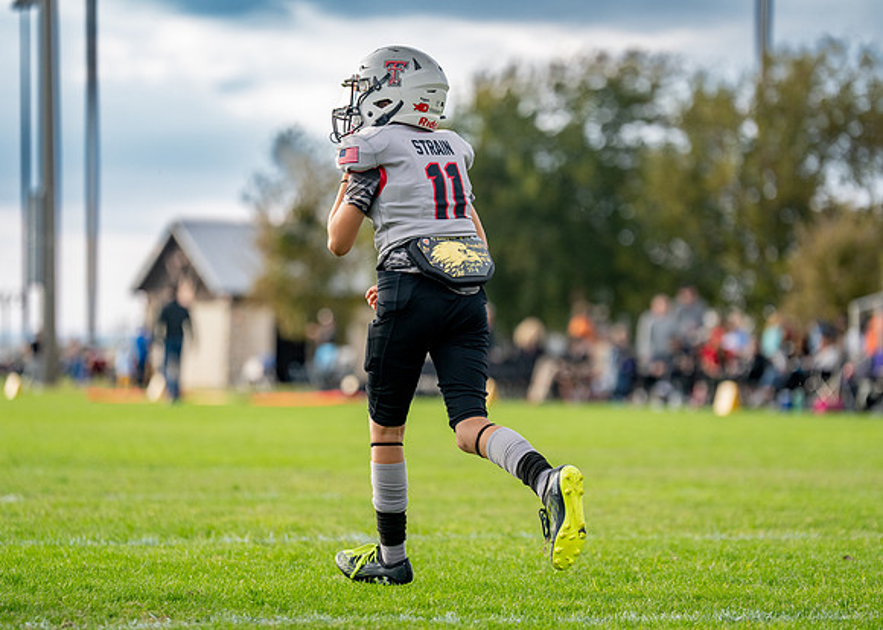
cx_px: 434
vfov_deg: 8.4
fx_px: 4295
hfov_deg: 11.7
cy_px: 325
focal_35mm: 171
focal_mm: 155
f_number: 2.8
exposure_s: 1/1250
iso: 500
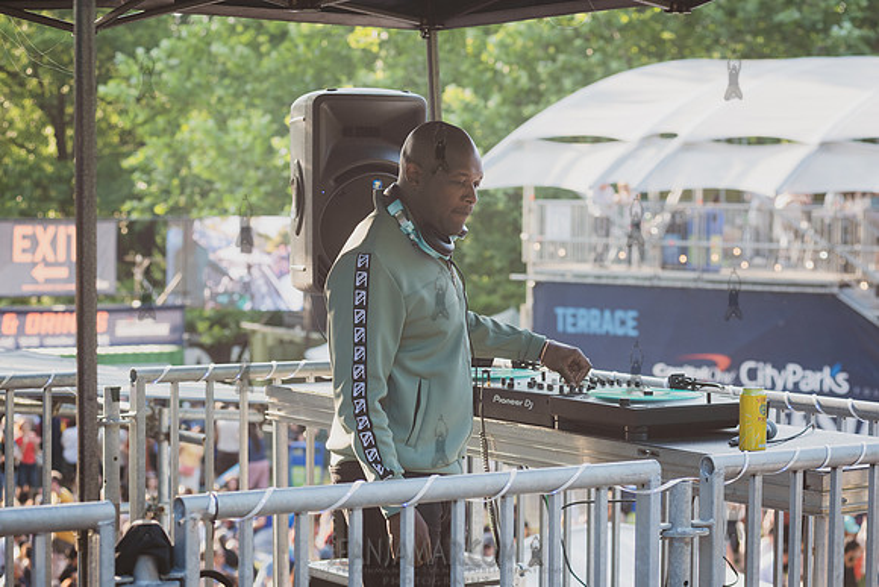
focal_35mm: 97
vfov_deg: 14.1
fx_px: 2371
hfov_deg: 21.0
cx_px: 440
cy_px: 294
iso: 800
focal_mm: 92
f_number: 5
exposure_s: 1/500
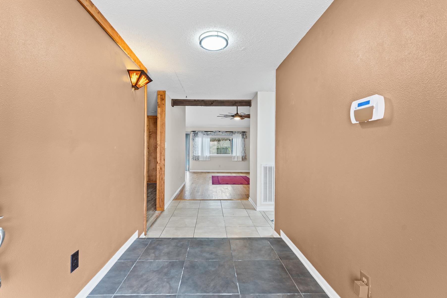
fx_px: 199
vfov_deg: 73.7
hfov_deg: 96.7
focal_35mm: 16
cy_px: 149
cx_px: 218
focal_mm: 14
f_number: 8
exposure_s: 1.6
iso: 320
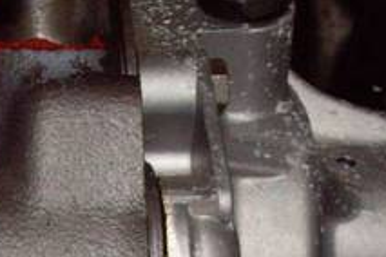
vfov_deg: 5.1
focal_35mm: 261
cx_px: 185
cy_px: 548
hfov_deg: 7.9
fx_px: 2798
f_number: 3.6
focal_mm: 10.7
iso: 200
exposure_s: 1/80
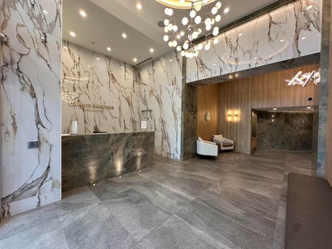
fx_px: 134
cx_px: 166
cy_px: 124
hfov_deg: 102.1
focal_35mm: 14
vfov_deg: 85.7
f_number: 2.2
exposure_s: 1/120
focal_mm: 2.22
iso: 250
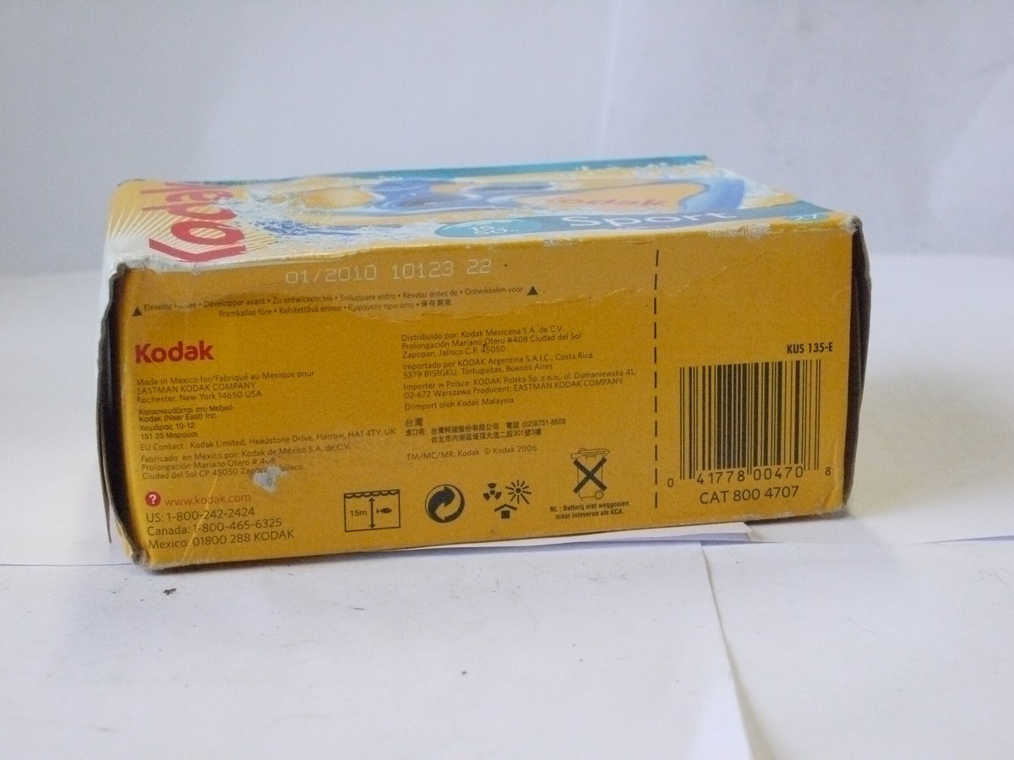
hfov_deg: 32.2
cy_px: 380
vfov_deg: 24.4
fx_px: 1758
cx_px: 507
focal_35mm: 60
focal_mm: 30
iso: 3200
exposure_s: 1/250
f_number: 9
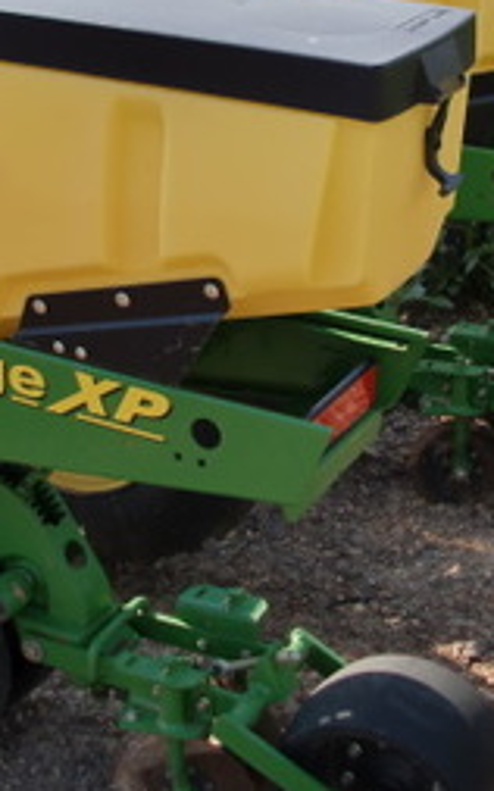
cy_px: 169
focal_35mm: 82
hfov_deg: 15.9
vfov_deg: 24.9
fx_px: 1767
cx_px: 250
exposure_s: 1/800
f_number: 2.8
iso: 64
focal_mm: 6.3
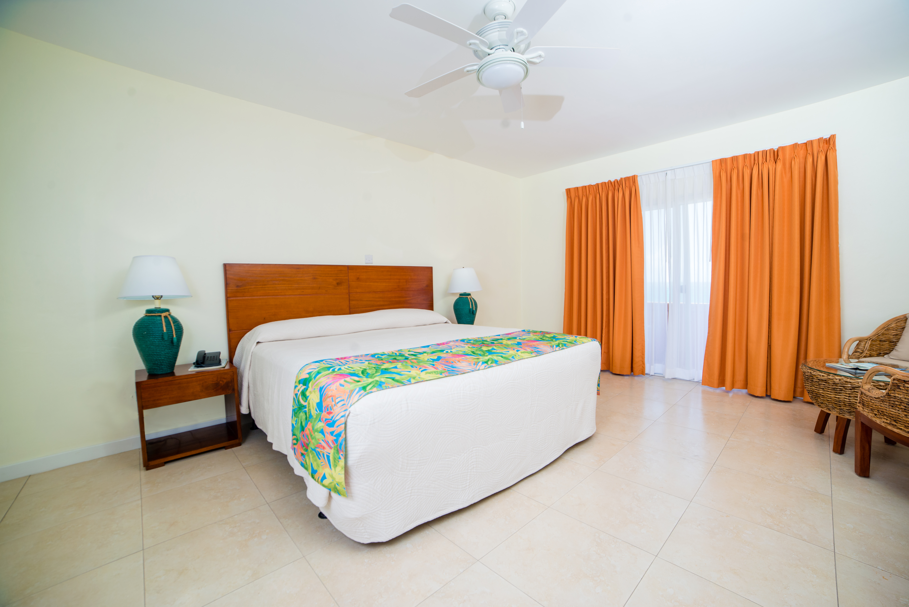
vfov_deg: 81.2
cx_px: 454
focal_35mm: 14
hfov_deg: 104.2
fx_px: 354
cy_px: 304
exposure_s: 1/80
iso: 250
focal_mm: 14
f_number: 7.1
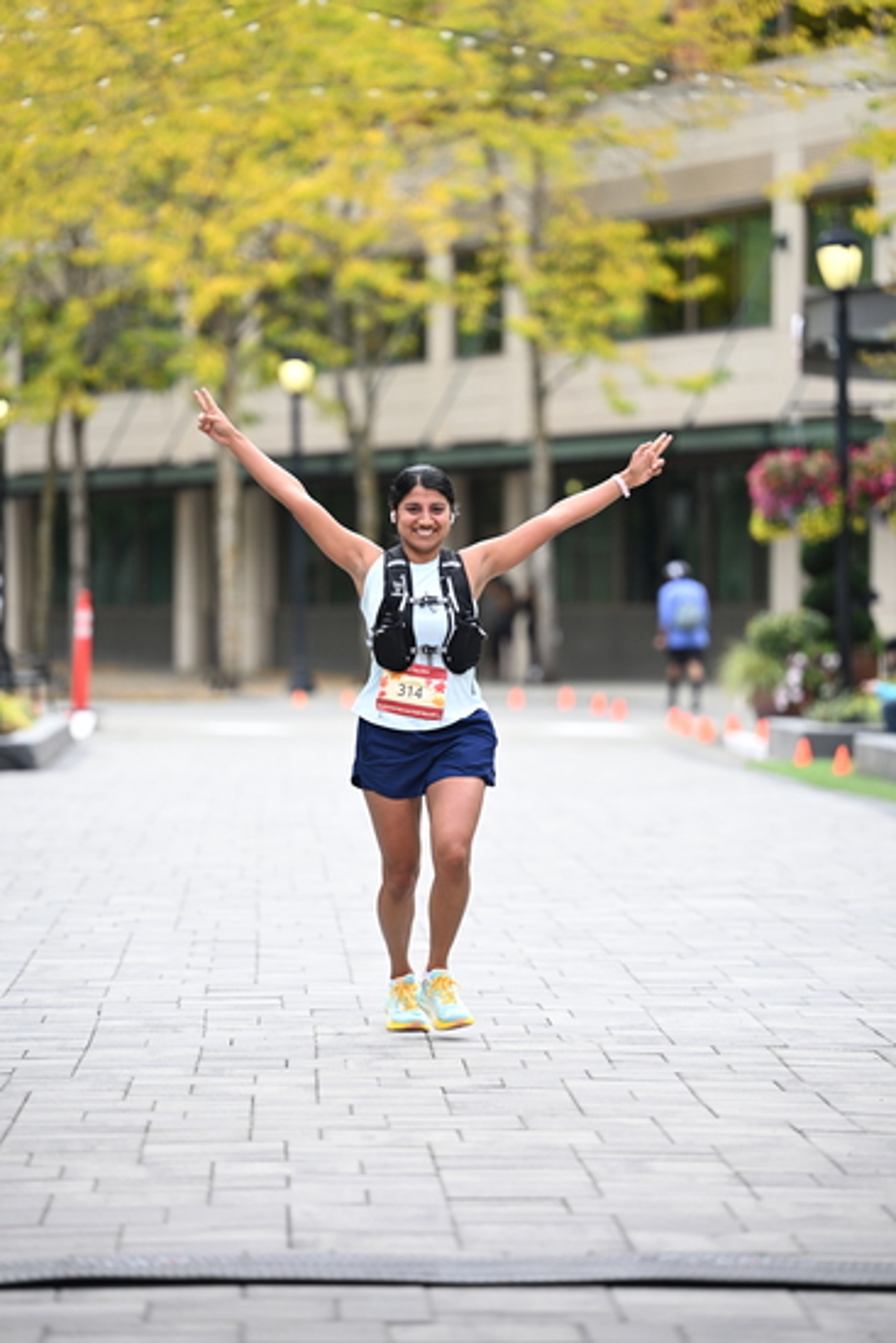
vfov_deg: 13.7
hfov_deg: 9.2
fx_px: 5596
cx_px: 448
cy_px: 672
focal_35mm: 150
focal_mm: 150
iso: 640
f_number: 2.8
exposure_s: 1/2000
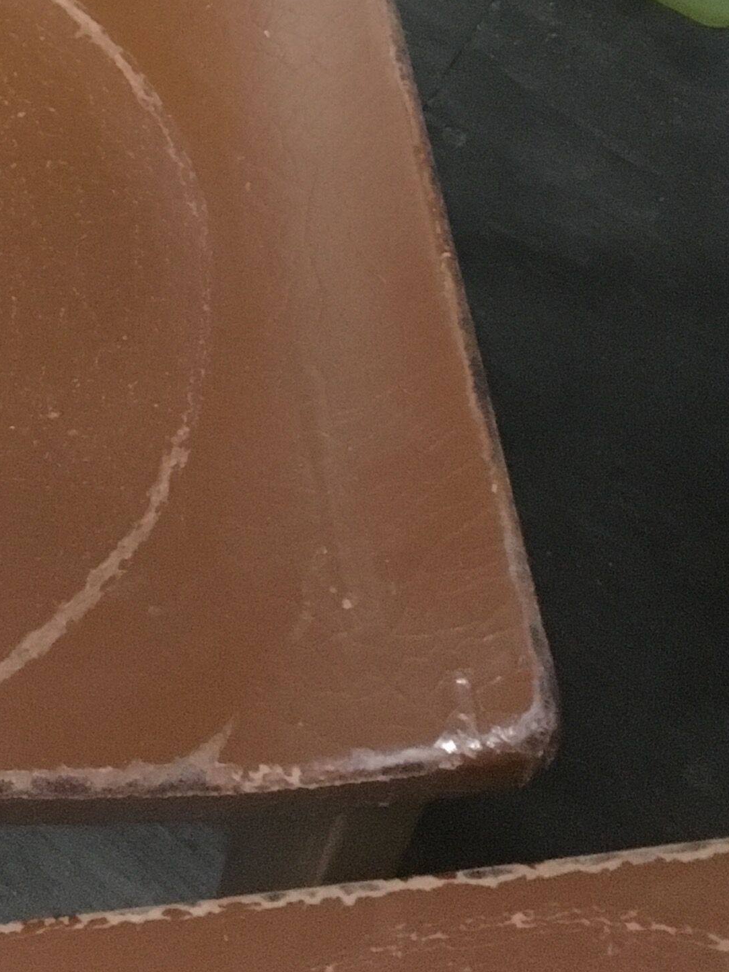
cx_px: -201
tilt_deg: -45.7
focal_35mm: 81
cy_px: -326
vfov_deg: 21.6
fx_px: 2274
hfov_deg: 17.2
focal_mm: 4.15
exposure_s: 1/17
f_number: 2.2
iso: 640
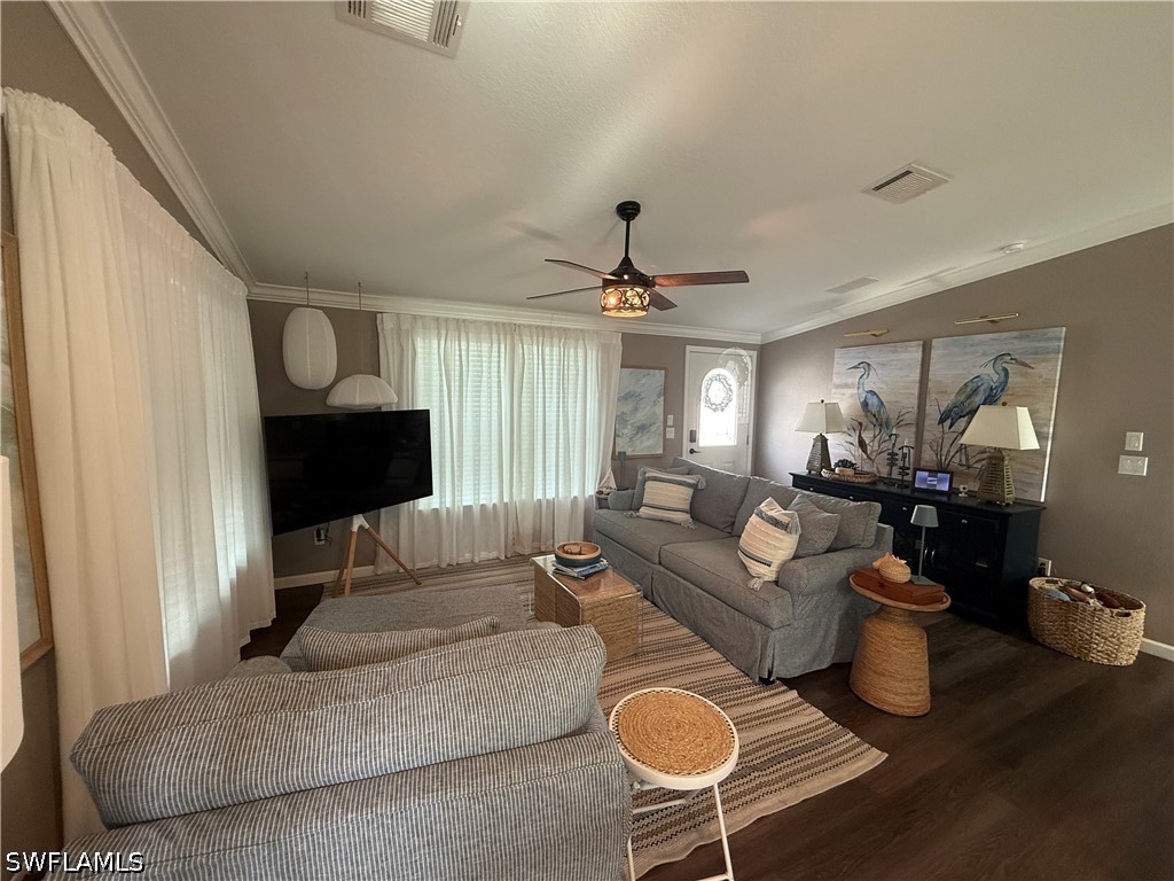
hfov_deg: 102.1
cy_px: 440
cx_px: 587
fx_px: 475
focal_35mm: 14
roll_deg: -0.9
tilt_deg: -4.9
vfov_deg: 85.7
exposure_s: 1/120
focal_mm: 2.22
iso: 250
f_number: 2.2
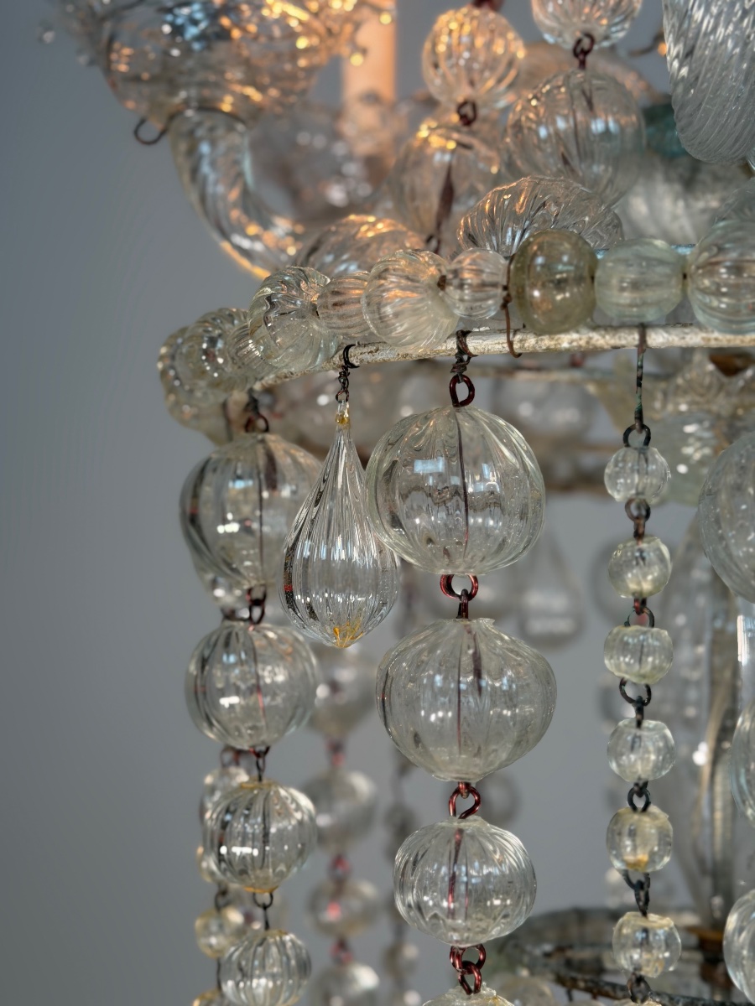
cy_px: 503
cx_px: 378
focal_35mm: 48
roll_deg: +0.1
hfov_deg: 30.3
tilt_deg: +4.6
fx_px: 1396
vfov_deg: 39.7
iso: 100
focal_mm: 6.76
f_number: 1.78
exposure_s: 1/100
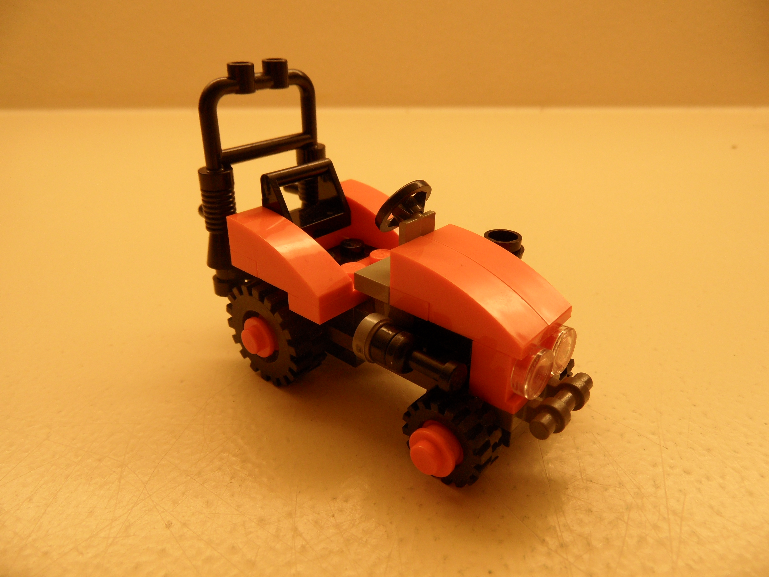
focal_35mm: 24
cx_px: 384
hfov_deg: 71.6
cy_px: 288
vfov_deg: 56.8
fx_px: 533
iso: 80
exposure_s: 1/125
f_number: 3.2
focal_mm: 3.9
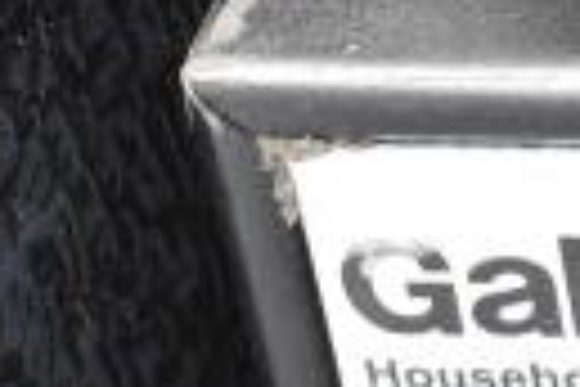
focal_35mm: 212
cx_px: 1245
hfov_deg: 9.0
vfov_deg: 6.5
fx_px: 3415
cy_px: 250
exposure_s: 1/250
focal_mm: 30
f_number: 8
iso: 1600
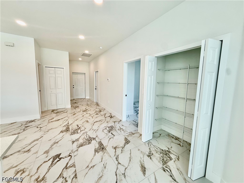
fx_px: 99
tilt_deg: -6.3
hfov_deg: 102.1
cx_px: 122
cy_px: 92
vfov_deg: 85.7
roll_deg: -1.6
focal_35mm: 14
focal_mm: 2.22
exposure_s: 1/99
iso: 50
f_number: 2.2
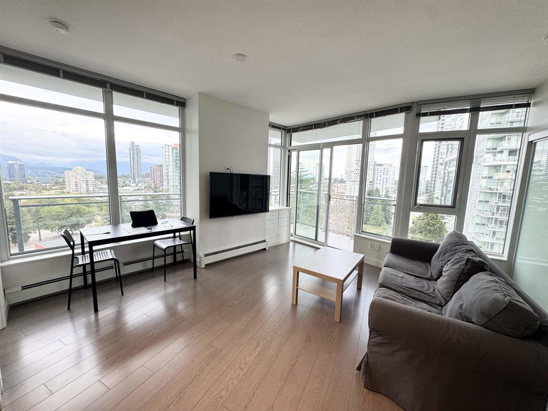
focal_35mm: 14
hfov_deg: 102.1
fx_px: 222
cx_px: 274
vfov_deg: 85.7
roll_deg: -1.1
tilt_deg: -6.4
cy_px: 206
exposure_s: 1/120
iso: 80
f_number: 2.2
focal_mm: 2.22
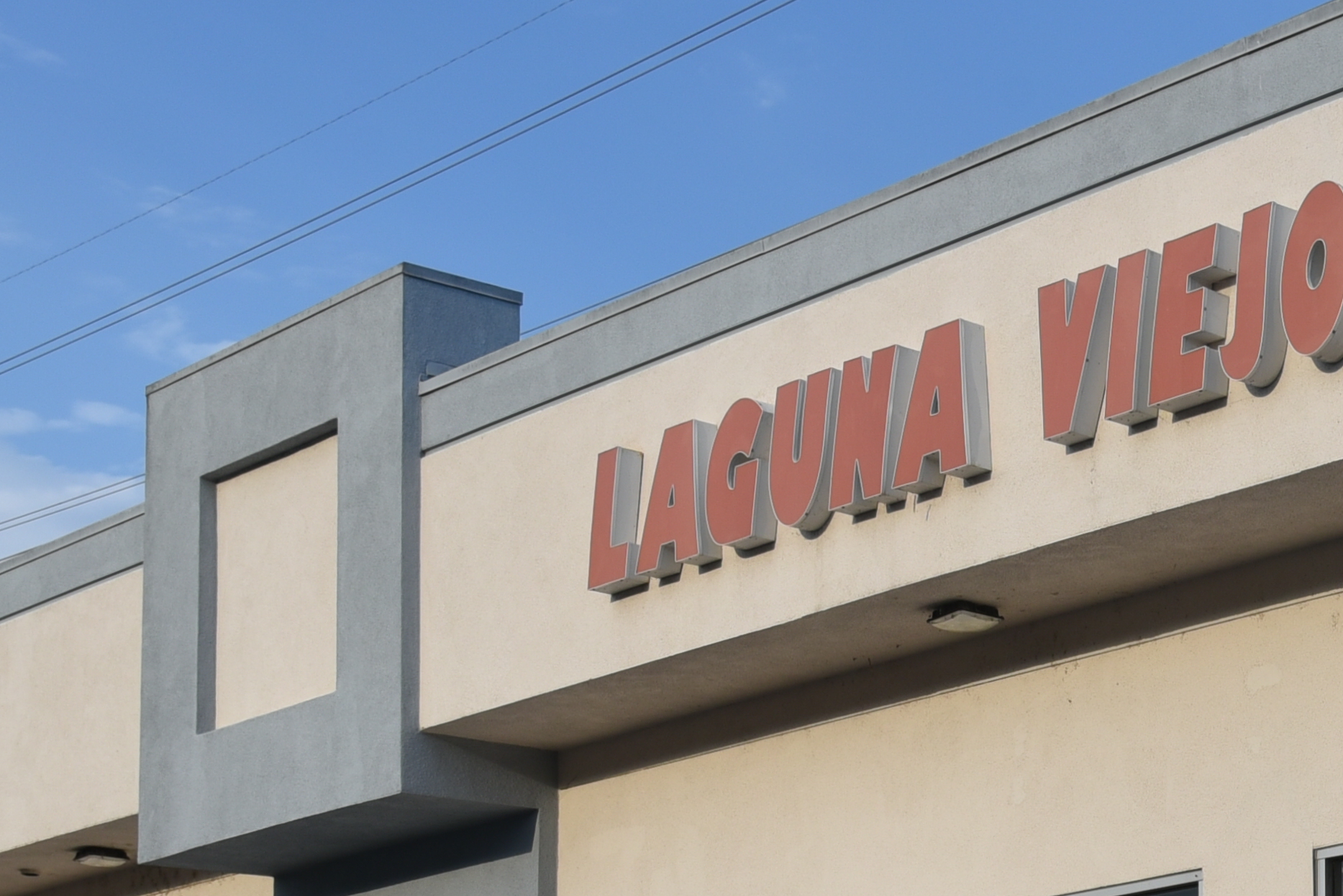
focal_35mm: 87
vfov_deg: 15.1
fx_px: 3246
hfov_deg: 22.3
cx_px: 1421
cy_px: 1099
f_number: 8
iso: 200
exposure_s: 1/250
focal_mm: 27
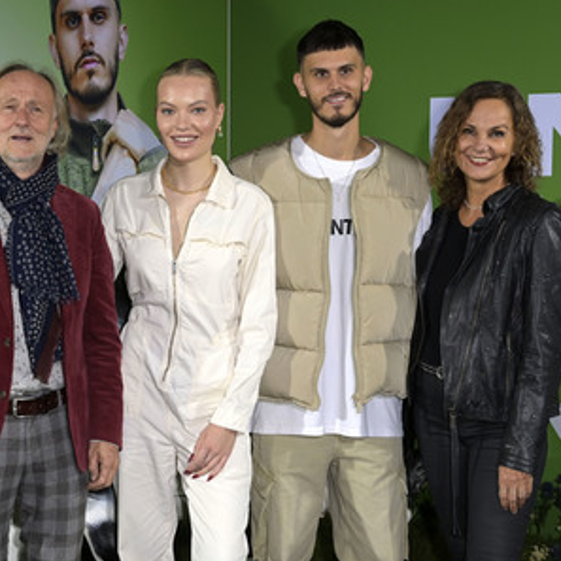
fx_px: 1302
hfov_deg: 24.3
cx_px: 209
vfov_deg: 24.3
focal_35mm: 71
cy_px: 281
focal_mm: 55
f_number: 5.6
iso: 2500
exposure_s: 1/250
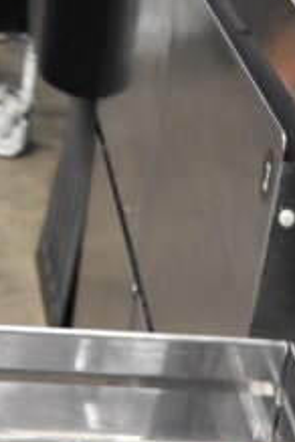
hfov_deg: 11.8
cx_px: -69
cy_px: 891
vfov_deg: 14.8
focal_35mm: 113
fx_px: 1389
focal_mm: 18
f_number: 3.5
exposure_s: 1/30
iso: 2800
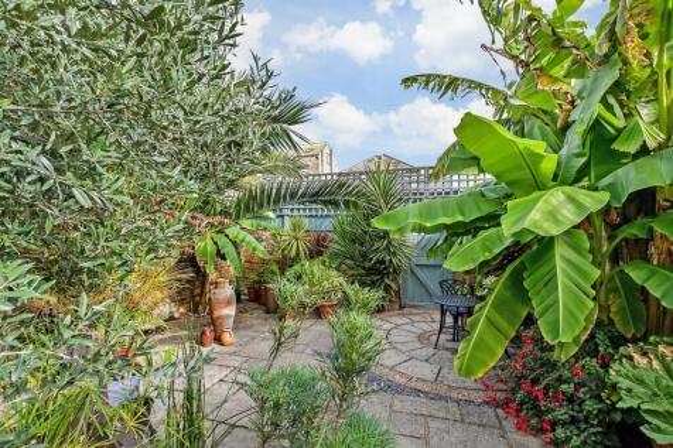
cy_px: 224
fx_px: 280
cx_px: 336
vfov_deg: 77.3
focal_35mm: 15
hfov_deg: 100.4
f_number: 9
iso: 1000
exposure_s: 1/250
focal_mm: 10
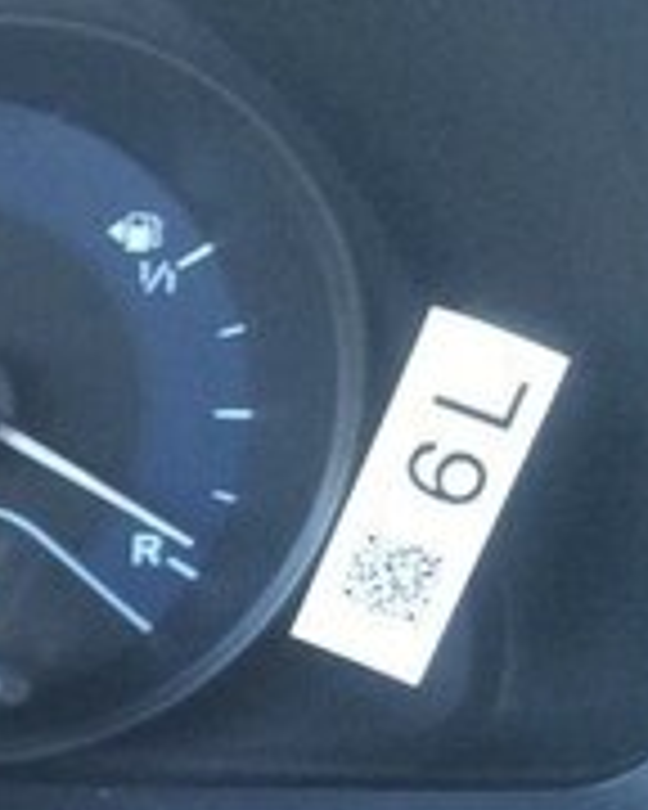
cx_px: -626
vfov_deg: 18.4
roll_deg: -1.4
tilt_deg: -25.6
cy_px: 524
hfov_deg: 13.0
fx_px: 2493
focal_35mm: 104
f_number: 2.2
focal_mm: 4.15
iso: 125
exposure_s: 1/33
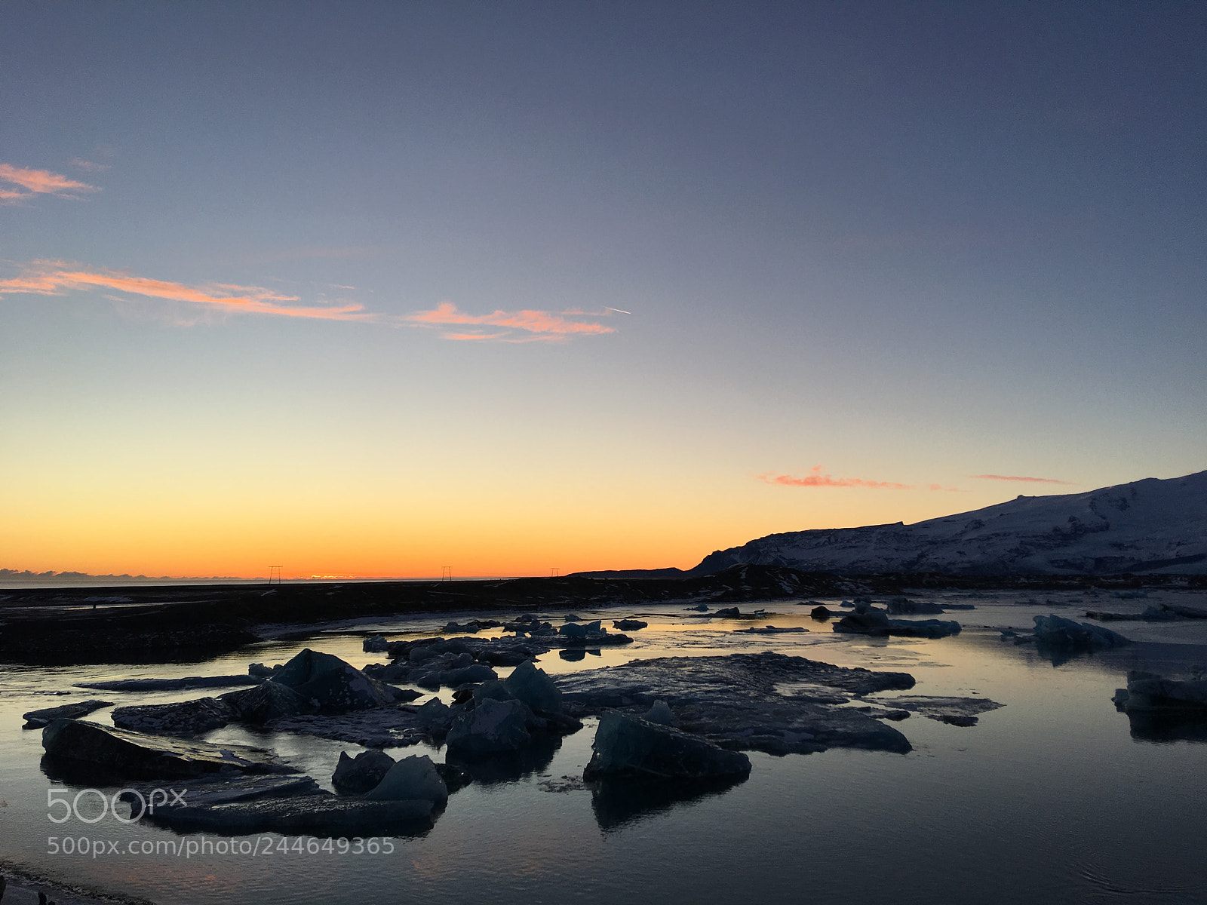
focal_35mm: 29
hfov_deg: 61.7
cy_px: 452
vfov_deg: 48.2
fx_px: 1011
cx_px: 604
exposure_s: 1/331
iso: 25
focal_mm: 4.15
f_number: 2.2
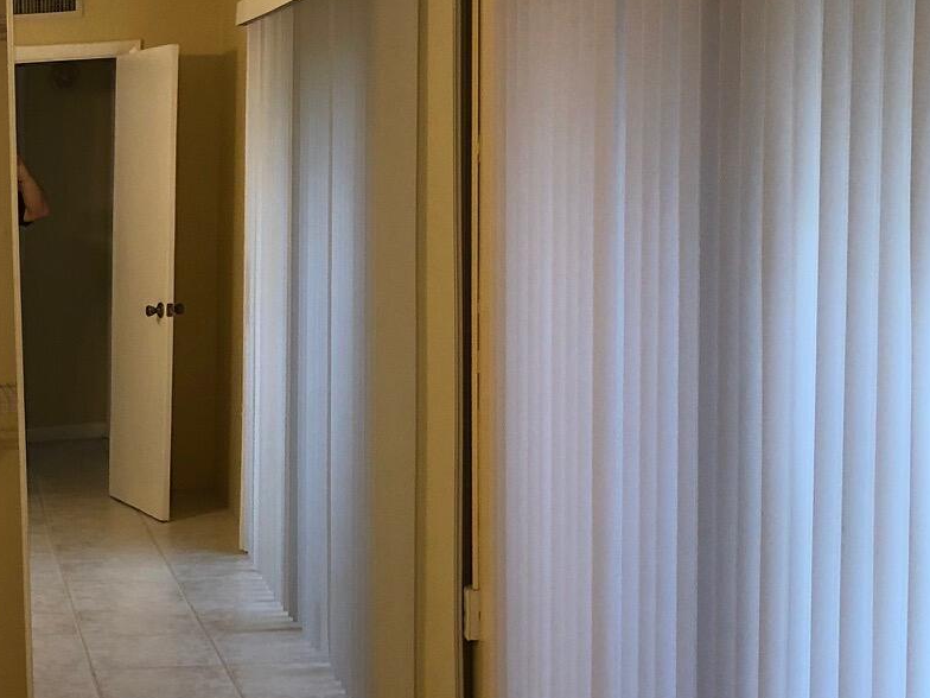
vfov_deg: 20.4
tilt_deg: -6.4
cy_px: 379
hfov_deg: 25.3
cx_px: -70
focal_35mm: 72
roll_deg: +2.0
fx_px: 1934
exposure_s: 1/20
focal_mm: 3.99
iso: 40
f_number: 1.8
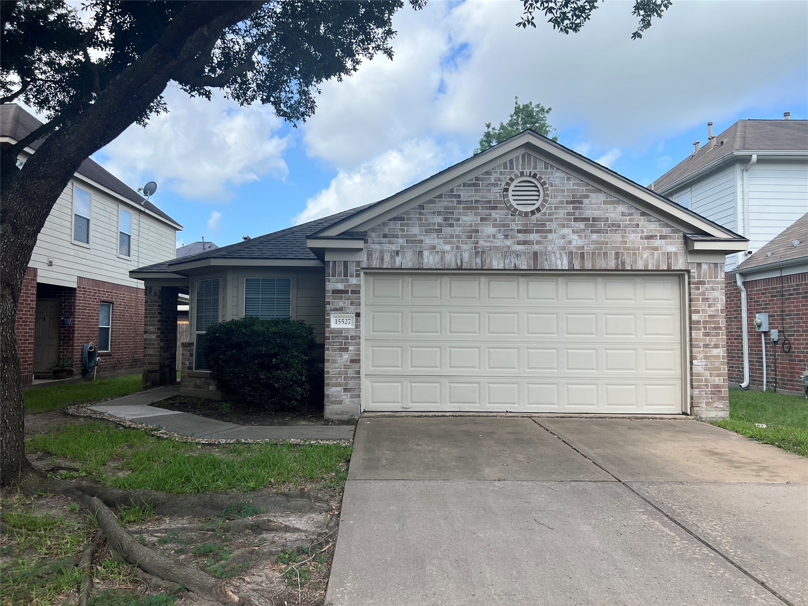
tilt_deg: +3.1
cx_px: 404
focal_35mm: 26
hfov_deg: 67.3
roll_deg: -0.5
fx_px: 607
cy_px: 303
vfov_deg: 53.1
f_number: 1.5
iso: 50
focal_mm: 5.7
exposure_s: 1/2695
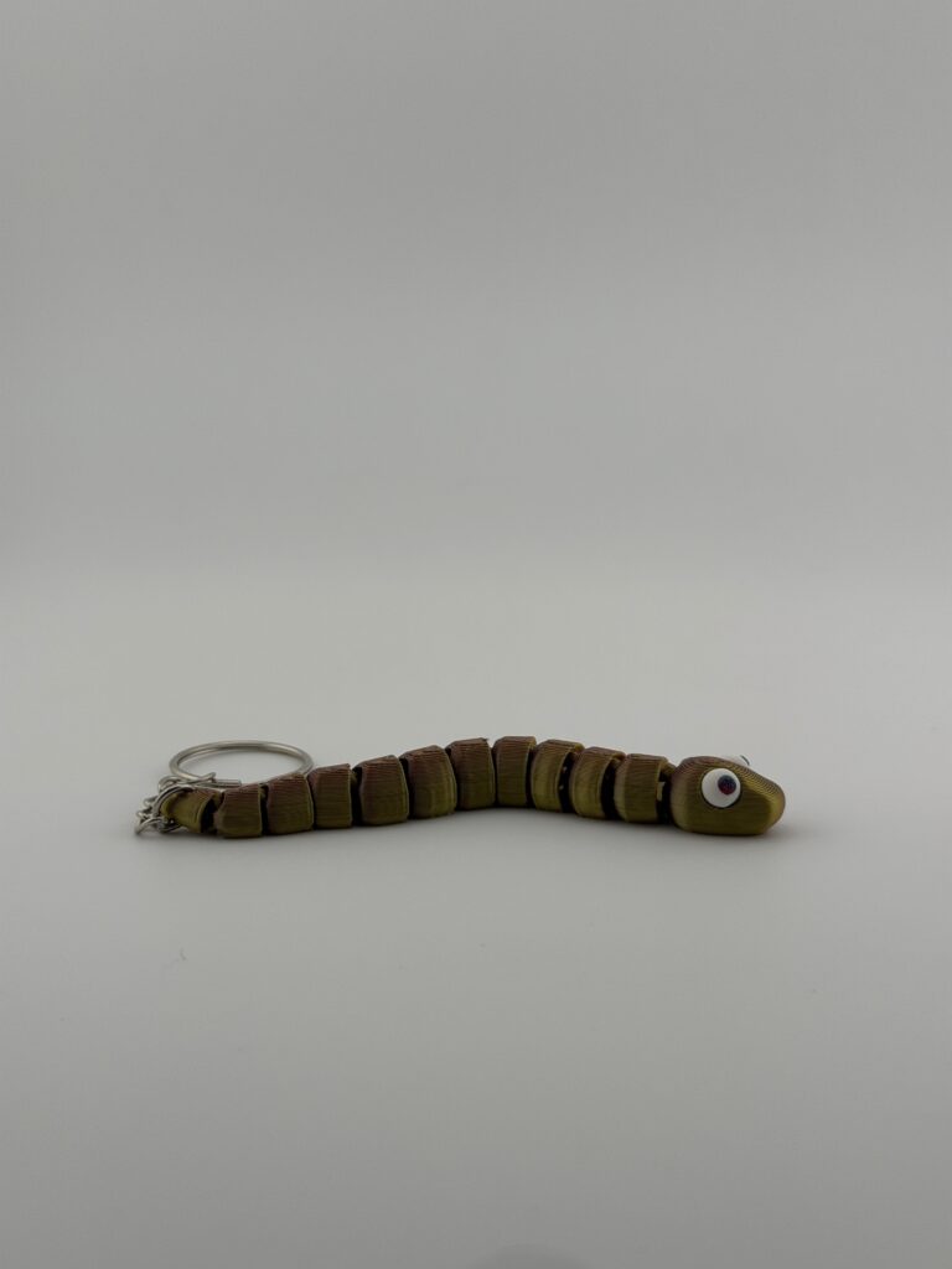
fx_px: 1760
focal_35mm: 48
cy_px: 634
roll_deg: -0.7
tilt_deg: -15.1
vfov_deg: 39.7
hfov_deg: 30.3
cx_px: 476
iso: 80
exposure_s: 1/5587
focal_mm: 6.76
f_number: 1.78
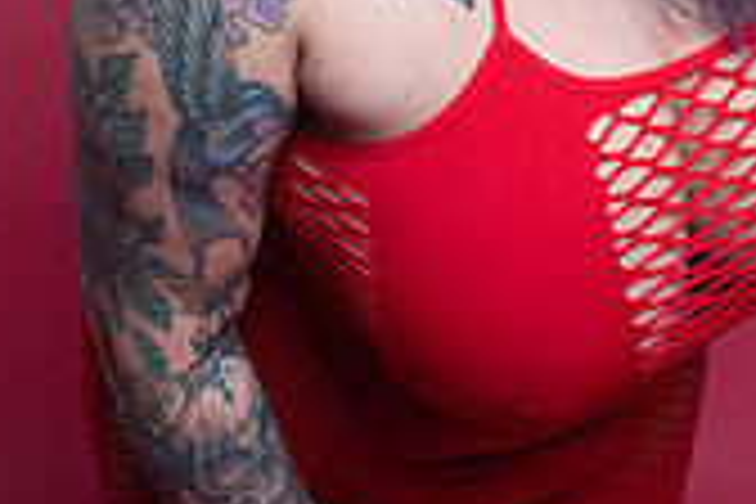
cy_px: -187
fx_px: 2541
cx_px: 306
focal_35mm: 121
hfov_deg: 16.9
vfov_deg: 11.0
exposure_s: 1/160
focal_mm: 35
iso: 250
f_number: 11
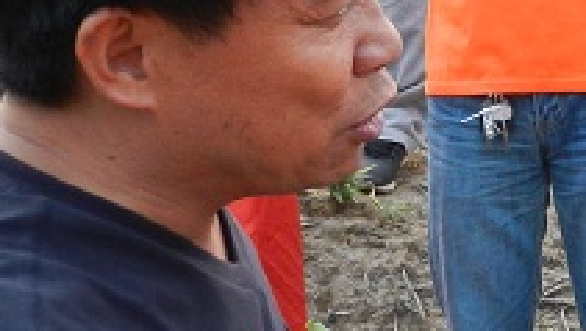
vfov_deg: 8.9
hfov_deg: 14.6
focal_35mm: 136
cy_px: 75
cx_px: 914
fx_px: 2115
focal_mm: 5.9
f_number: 3.8
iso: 250
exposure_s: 1/50
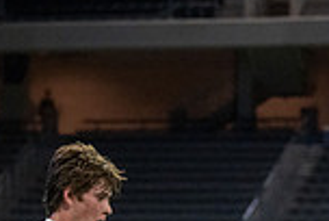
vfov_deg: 4.6
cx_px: 63
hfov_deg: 6.9
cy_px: 376
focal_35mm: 297
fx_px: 2720
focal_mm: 78
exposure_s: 1/1250
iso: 5000
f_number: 3.2
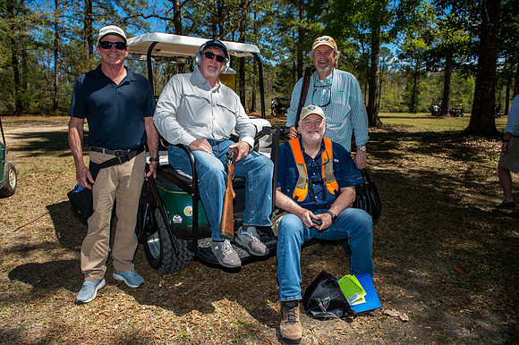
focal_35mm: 24
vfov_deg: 53.1
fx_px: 346
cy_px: 172
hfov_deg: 73.8
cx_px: 260
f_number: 4.5
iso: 50
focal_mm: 24
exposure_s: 1/250
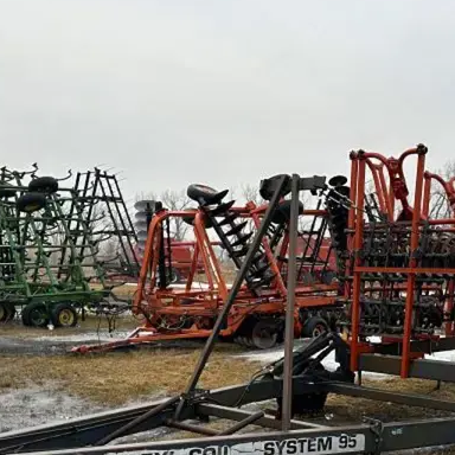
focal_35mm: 53
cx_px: 308
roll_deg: -0.6
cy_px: 352
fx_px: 788
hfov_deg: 31.9
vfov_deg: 31.5
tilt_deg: -7.2
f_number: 1.78
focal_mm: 6.86
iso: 64
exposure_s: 1/240
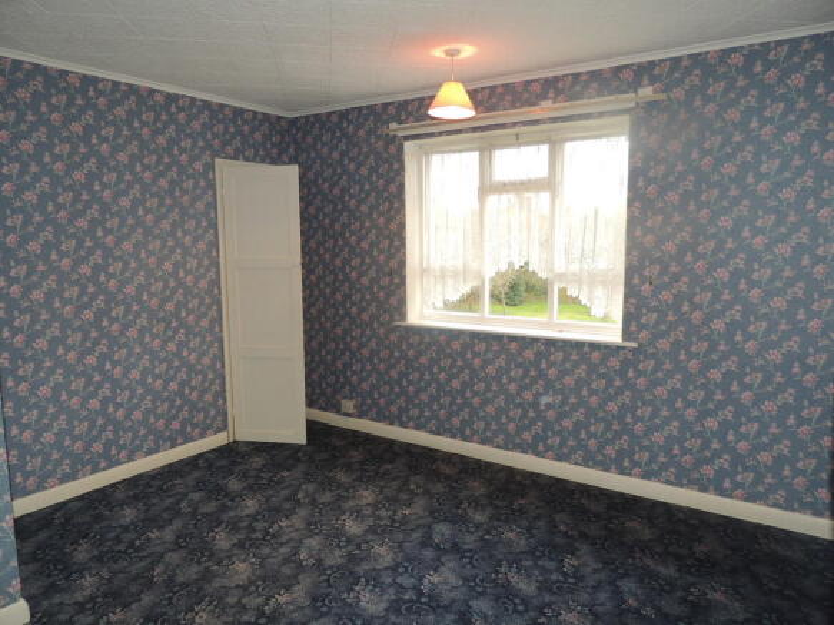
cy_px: 312
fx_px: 578
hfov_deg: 71.6
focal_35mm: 24
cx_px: 417
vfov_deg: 56.8
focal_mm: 4.3
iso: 125
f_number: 3
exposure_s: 1/40
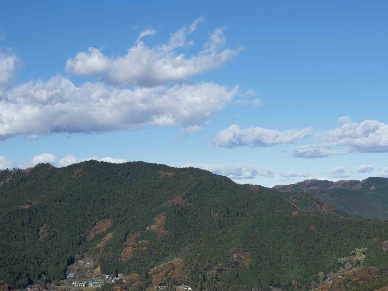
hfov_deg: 28.1
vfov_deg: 21.1
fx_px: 773
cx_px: 220
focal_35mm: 69
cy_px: 224
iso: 100
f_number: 11
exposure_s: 1/100
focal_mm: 34
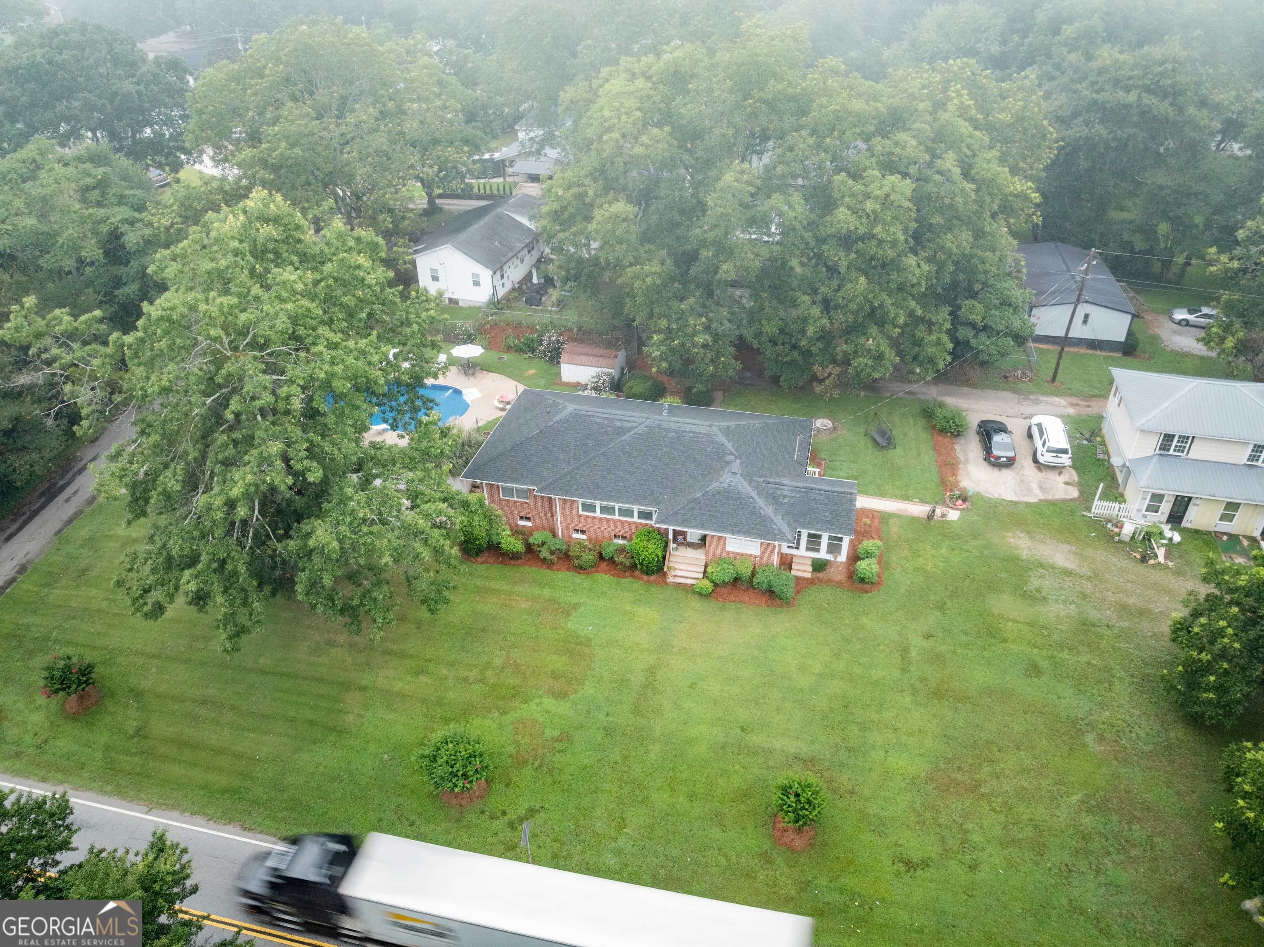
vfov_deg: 56.8
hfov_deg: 71.6
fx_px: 876
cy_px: 474
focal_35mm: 24
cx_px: 632
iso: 280
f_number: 2.8
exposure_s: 1/15
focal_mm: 12.29
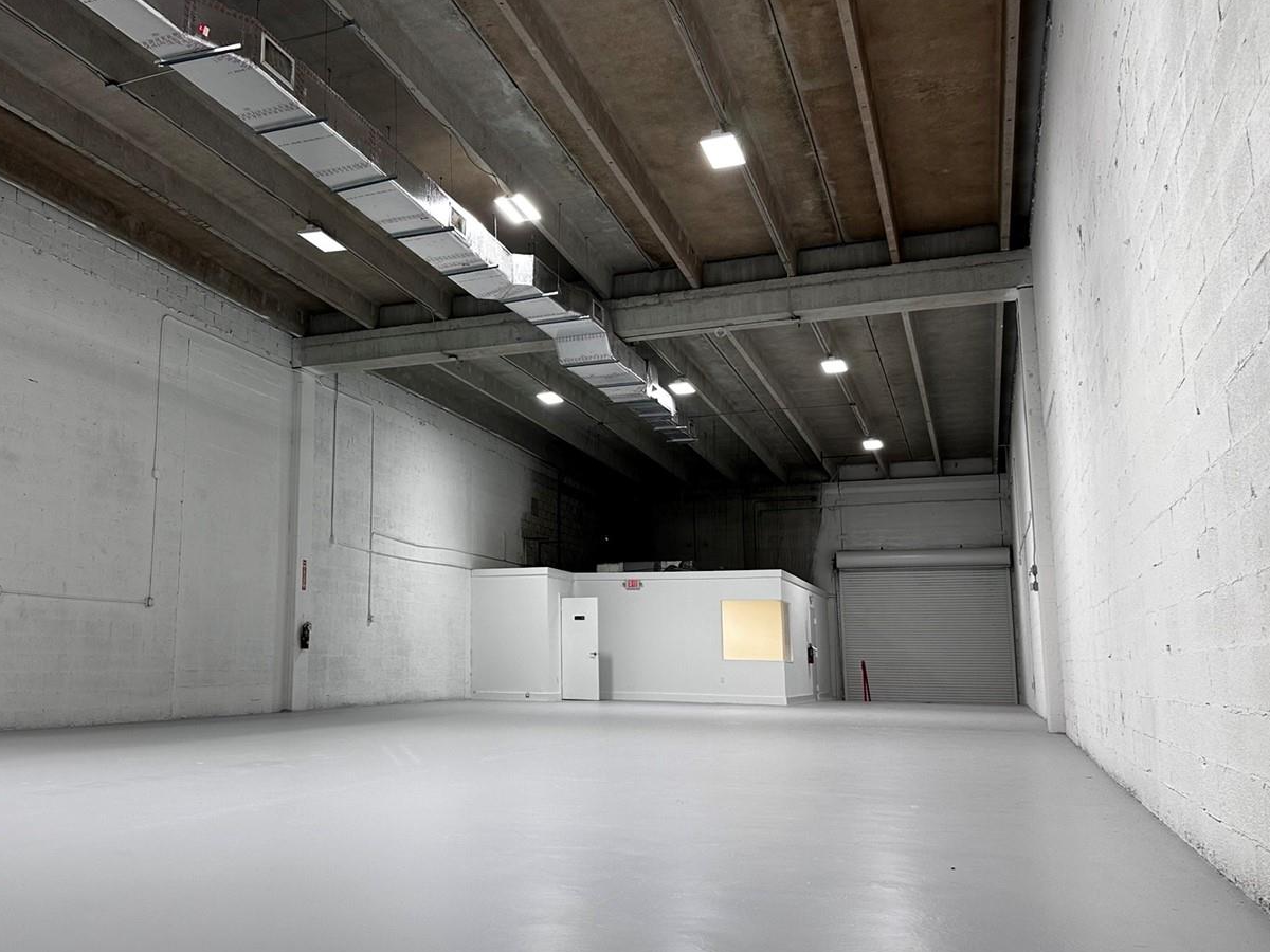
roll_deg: -0.4
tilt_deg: +8.4
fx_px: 1174
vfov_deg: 44.2
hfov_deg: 55.9
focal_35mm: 32
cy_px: 476
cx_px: 448
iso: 100
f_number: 1.78
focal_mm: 6.86
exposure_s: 1/120
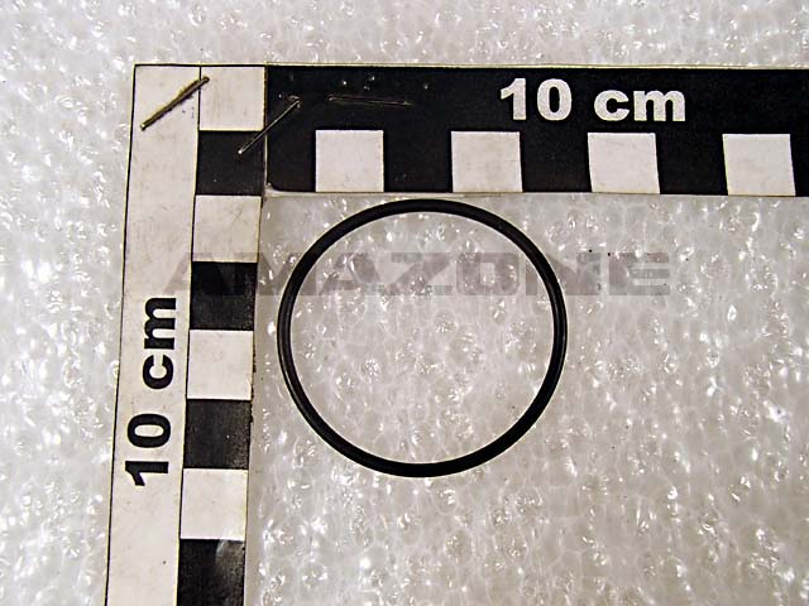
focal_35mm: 37
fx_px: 865
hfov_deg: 50.1
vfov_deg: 38.7
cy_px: 303
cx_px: 404
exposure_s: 1/160
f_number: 4.7
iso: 250
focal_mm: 6.64
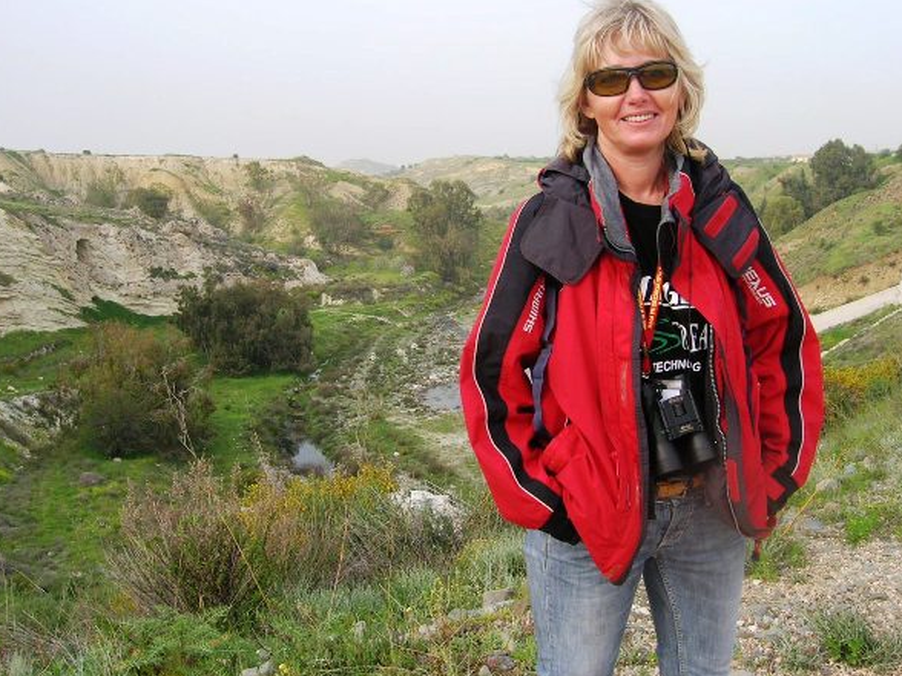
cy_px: 316
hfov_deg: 50.1
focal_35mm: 37
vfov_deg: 38.6
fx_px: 964
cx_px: 448
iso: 50
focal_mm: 5.7
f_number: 4.9
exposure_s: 1/114
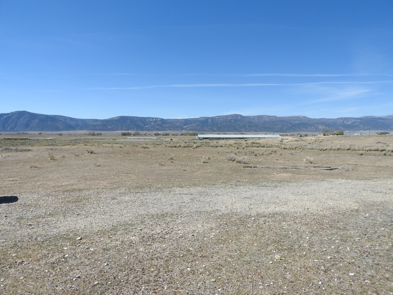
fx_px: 272
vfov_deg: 56.8
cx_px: 196
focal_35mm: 24
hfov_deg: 71.6
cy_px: 148
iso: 100
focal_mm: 4.3
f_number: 3.3
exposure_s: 1/1600
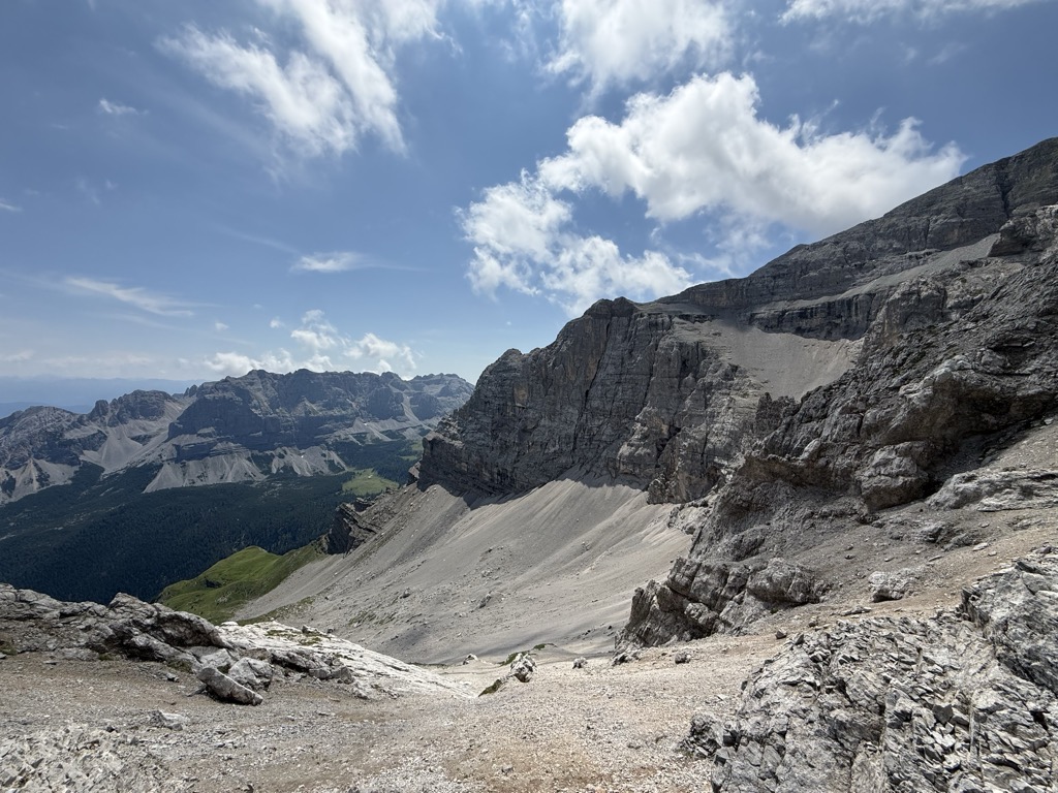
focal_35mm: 14
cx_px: 529
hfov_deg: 102.1
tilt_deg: -2.4
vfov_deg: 85.7
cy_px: 396
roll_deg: -0.9
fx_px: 428
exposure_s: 1/3891
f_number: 2.2
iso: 50
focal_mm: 2.22
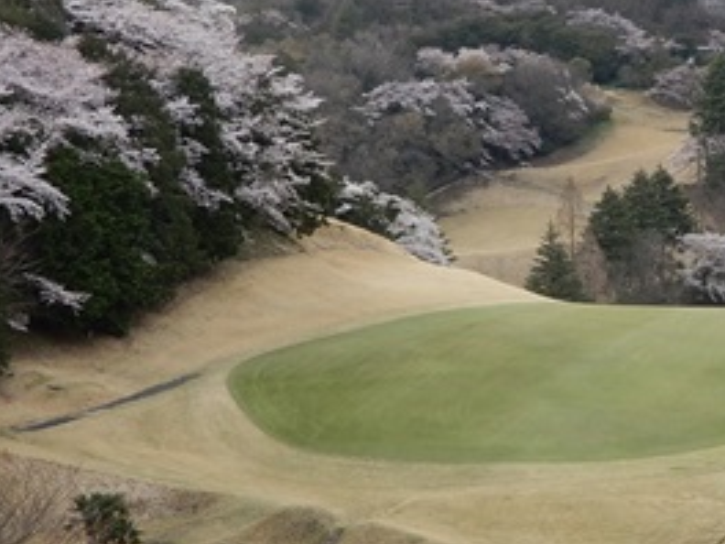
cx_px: 670
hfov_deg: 18.9
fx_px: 2136
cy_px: 346
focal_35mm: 102
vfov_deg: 14.5
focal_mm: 7.5
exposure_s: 1/200
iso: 80
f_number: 4
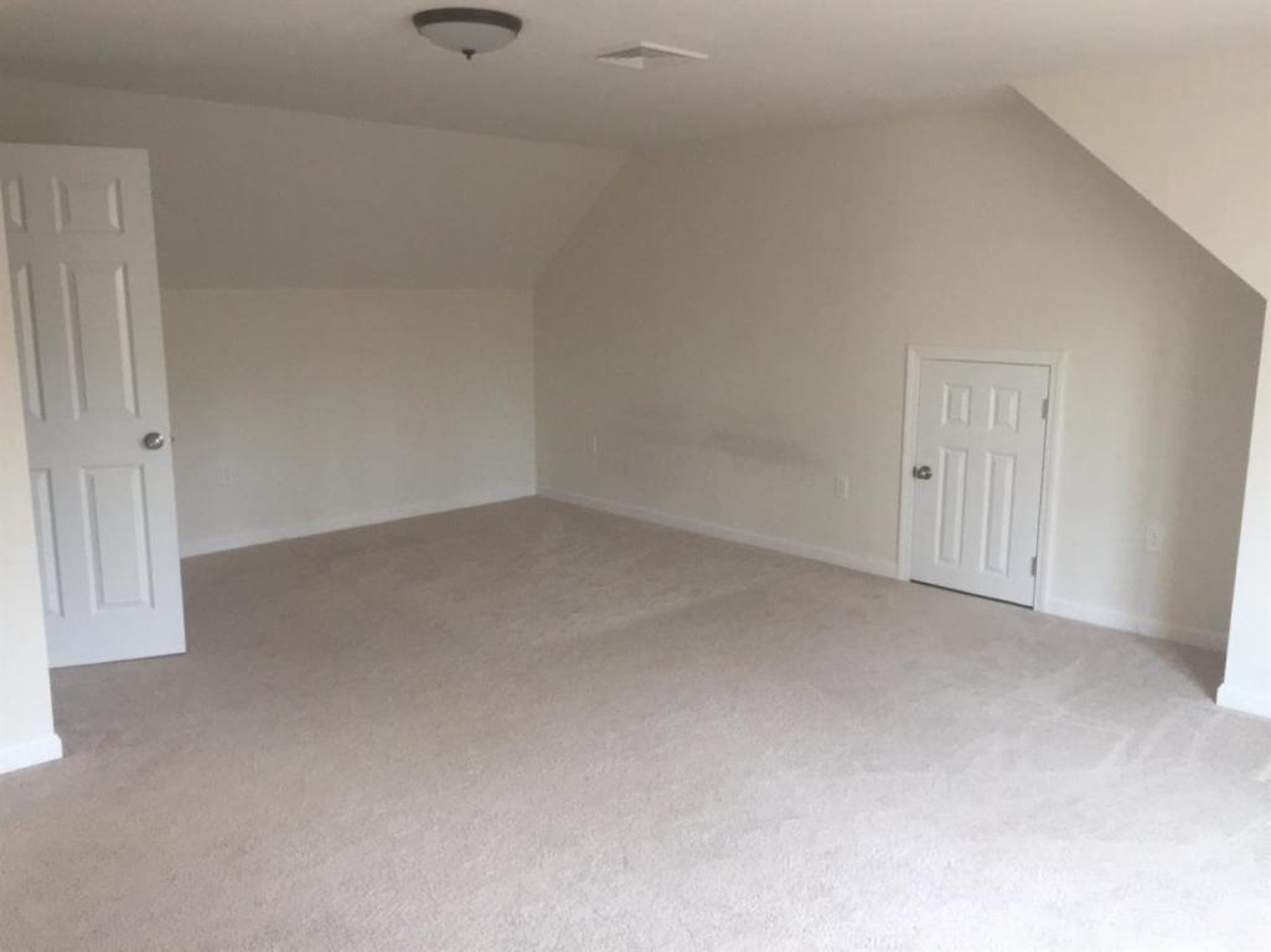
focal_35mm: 29
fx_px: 1064
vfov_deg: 48.2
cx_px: 636
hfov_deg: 61.7
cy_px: 476
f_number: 2.2
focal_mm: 4.15
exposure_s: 1/30
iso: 125
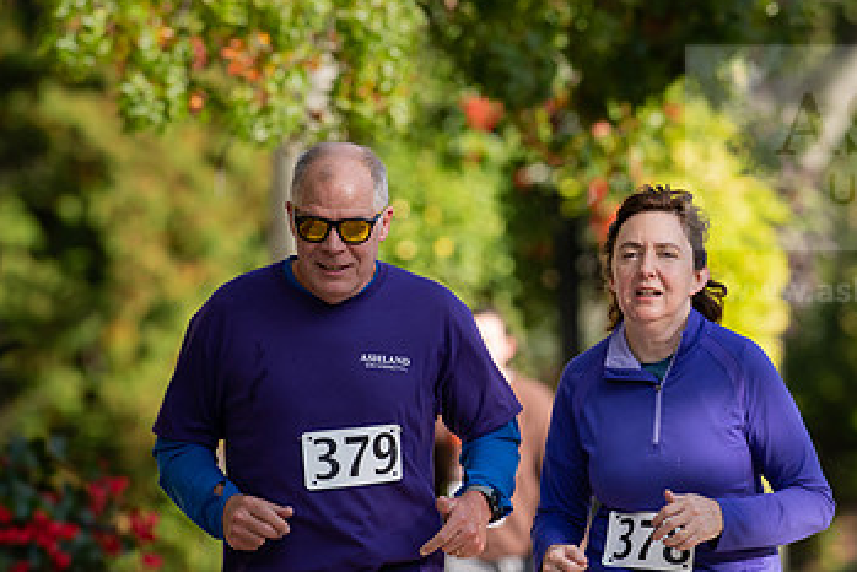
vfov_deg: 2.8
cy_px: 342
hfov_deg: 4.1
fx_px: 11883
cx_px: 611
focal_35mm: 499
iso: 200
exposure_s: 1/500
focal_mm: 300
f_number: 5.6
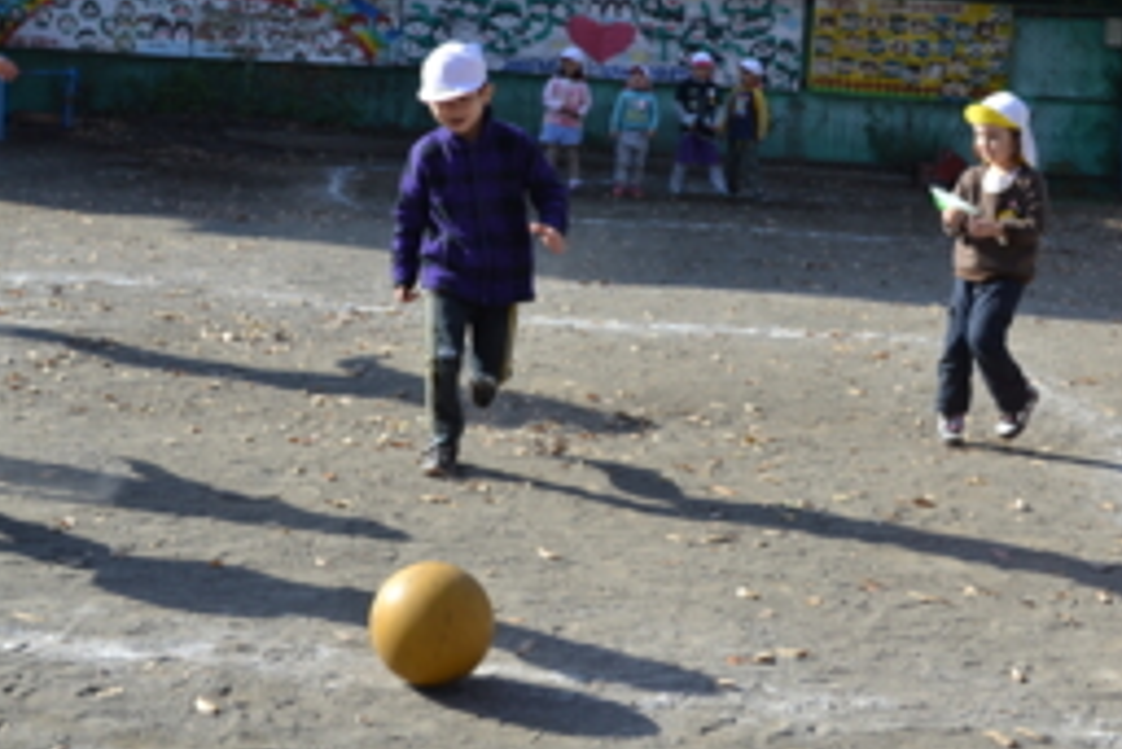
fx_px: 1902
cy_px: 212
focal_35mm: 61
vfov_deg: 22.1
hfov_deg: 32.9
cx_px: 526
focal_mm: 26
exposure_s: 1/160
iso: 100
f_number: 6.3
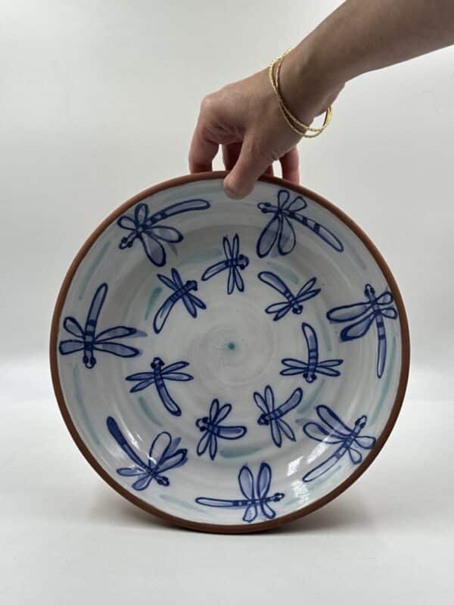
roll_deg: -1.5
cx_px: 227
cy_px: 302
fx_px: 839
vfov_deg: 39.7
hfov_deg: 30.3
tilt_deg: -14.2
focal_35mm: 48
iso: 64
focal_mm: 6.86
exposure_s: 1/276
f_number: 1.78
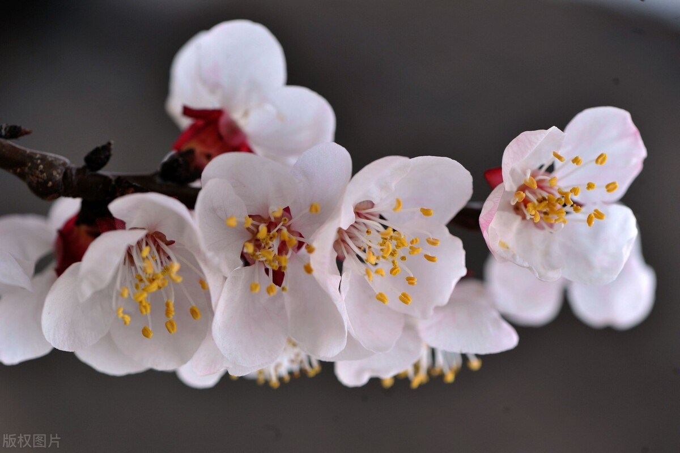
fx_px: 1983
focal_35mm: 105
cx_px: 340
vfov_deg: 13.0
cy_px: 226
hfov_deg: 19.5
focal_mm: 105
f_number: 5.6
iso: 360
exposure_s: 1/500
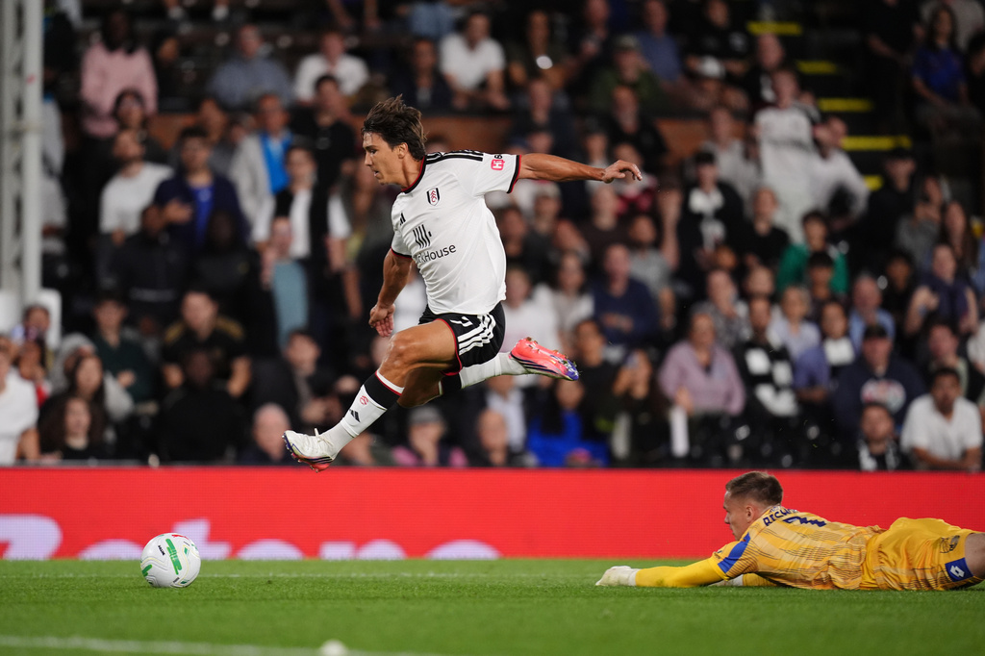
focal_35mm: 400
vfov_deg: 3.4
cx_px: 492
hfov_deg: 5.2
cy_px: 328
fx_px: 10940
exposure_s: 1/2000
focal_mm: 400
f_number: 2.8
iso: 3200
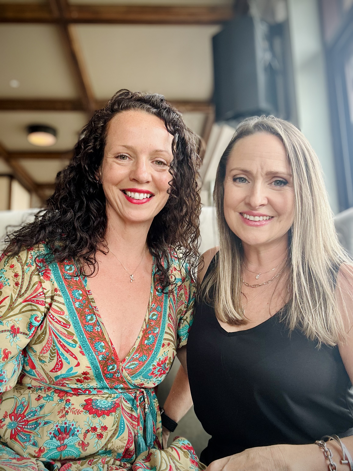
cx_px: 176
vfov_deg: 60.0
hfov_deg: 46.8
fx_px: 408
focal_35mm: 30
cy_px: 236
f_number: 1.9
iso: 50
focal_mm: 2.69
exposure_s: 1/121
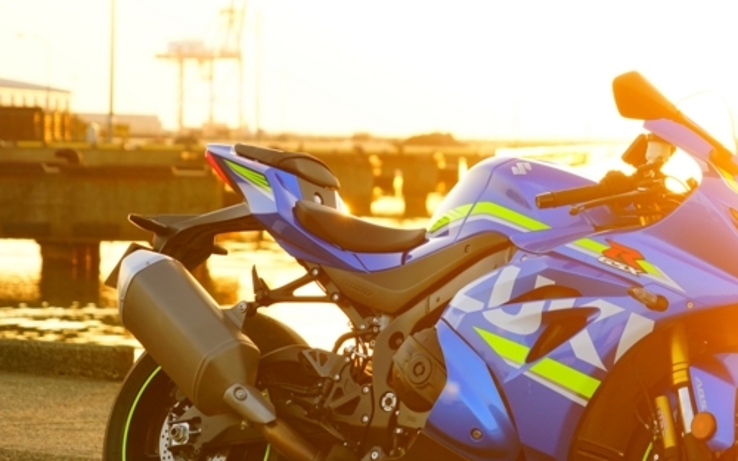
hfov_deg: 12.1
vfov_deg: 7.6
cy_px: 260
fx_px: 3478
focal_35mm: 173
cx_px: 558
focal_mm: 106
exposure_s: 1/125
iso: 400
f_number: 6.3
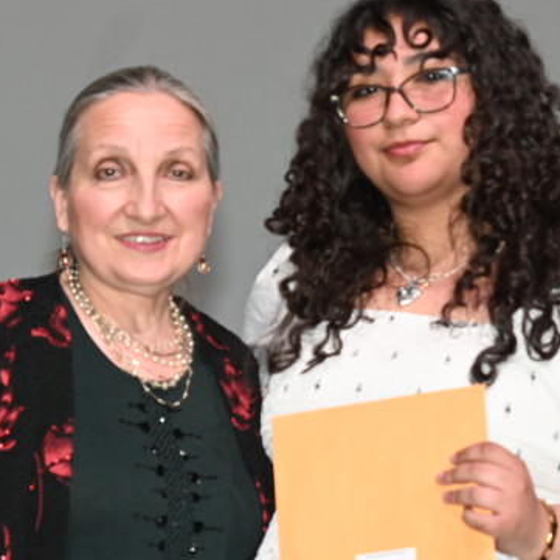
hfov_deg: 5.2
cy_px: 410
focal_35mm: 339
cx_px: 441
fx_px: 6205
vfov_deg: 5.2
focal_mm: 120
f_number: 4
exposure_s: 1/60
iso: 500
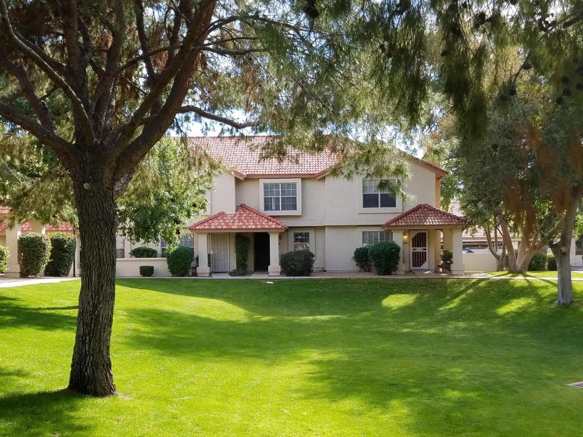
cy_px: 218
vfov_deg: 53.1
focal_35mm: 26
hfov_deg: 67.3
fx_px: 438
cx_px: 292
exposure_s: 1/616
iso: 50
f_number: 1.7
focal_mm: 4.2
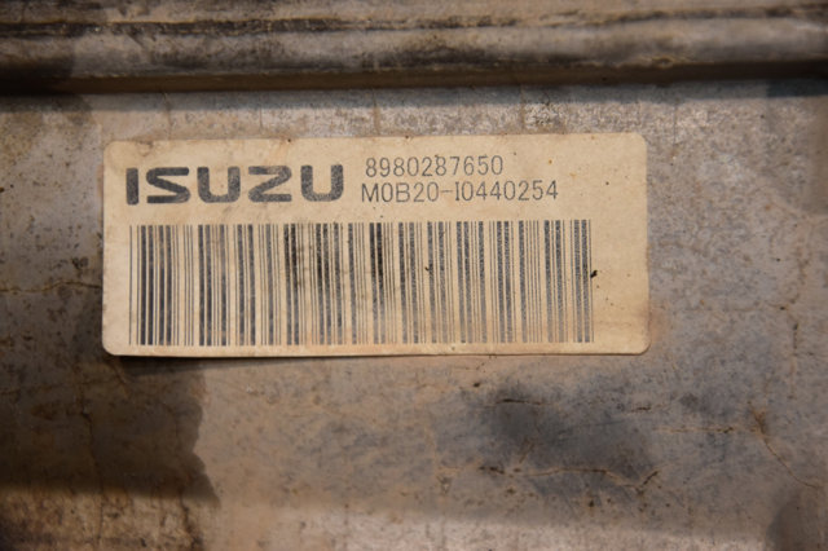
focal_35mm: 158
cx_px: 414
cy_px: 276
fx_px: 3620
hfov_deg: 13.0
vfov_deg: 8.7
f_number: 5.6
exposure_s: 1/100
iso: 800
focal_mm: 105
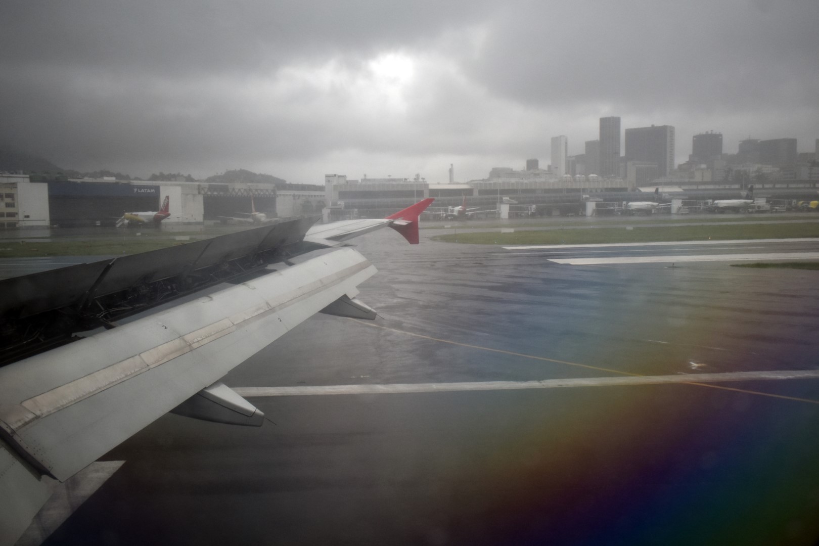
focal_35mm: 30
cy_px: 273
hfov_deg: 61.9
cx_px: 410
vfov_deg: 43.6
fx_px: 682
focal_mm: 20
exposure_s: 1/1000
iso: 450
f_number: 4
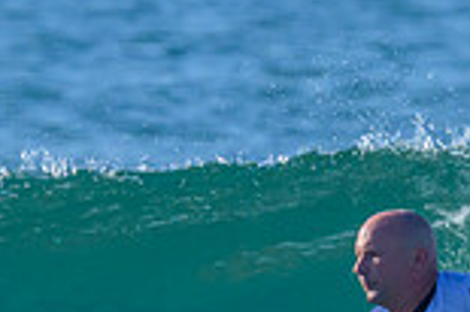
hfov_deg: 0.5
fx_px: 58648
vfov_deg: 0.3
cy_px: 348
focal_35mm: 4497
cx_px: 100
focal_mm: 800
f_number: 11
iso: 1600
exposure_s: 1/2000
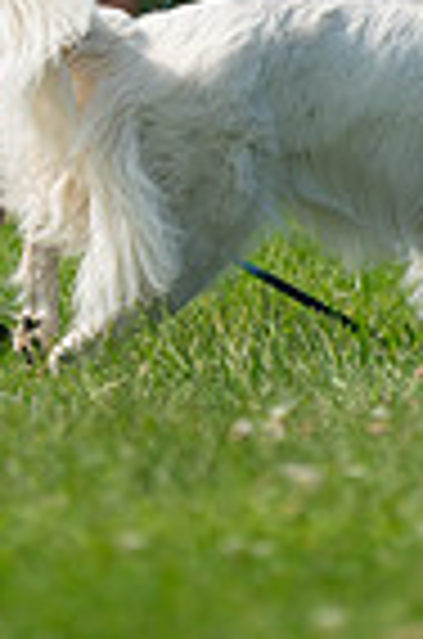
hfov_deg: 0.9
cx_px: 212
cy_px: -310
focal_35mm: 1507
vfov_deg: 1.4
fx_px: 26689
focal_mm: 474
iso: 1000
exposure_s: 1/4000
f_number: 6.3
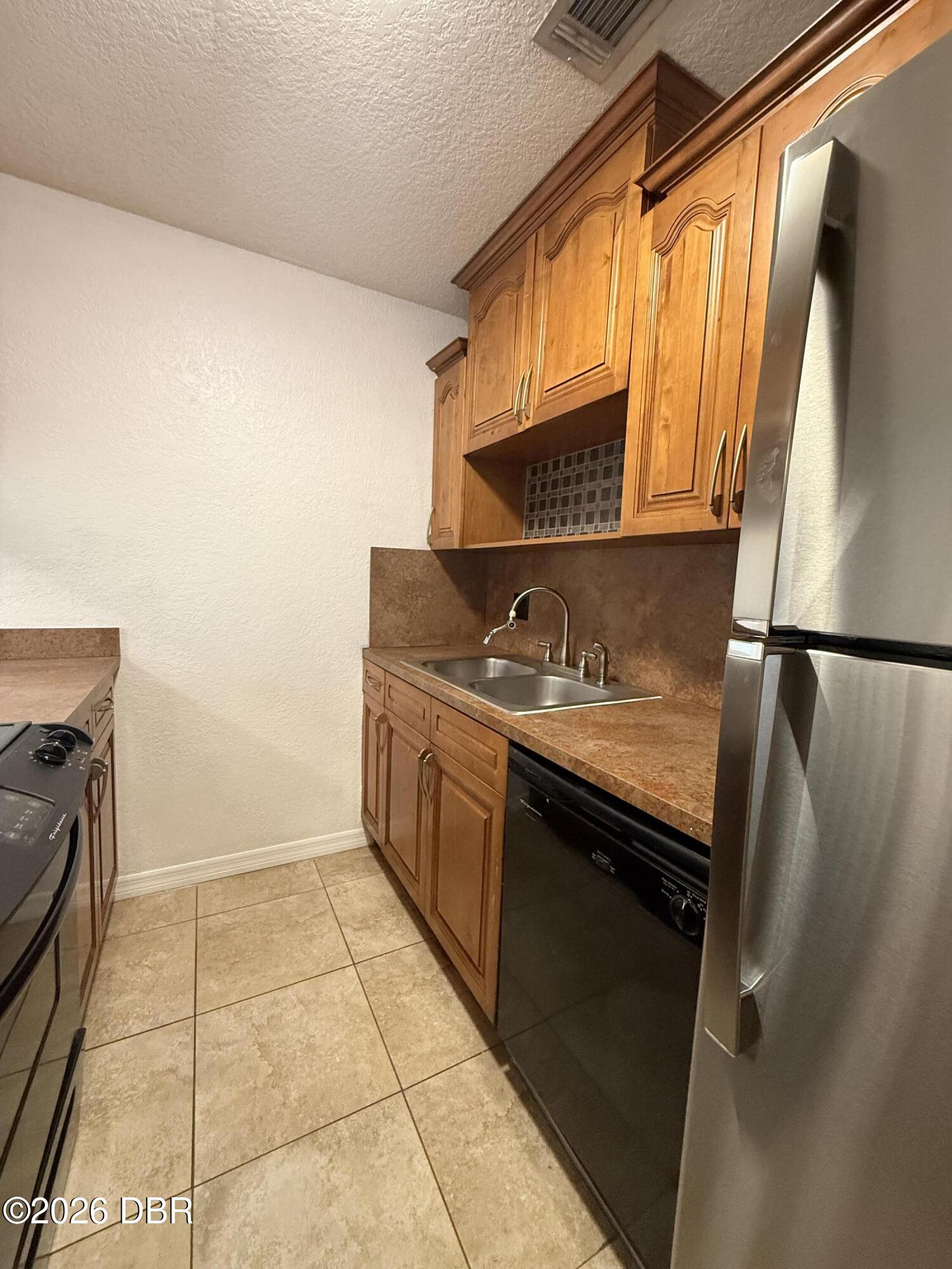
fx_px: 513
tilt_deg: -6.2
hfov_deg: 85.7
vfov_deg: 102.1
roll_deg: -2.8
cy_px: 634
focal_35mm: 14
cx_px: 476
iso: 500
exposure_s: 1/60
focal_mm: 2.22
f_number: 2.2
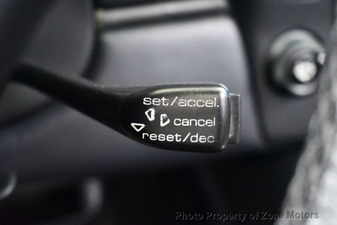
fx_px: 561
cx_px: 168
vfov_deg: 22.6
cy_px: 112
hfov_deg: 33.4
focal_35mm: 60
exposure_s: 1/40
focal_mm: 40
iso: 12800
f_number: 5
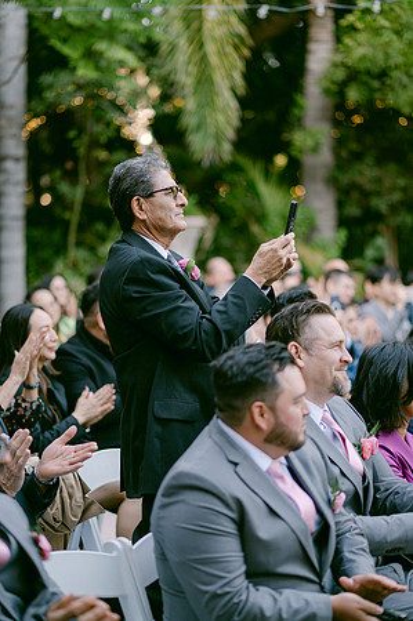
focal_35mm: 85
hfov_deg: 16.0
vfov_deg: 23.9
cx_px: 206
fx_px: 1466
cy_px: 310
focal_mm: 85
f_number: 2
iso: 200
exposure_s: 1/250
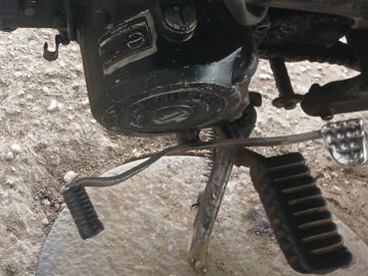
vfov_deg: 31.7
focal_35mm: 45
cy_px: 78
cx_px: 75
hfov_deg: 40.4
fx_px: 478
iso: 160
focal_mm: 3.98
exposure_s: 1/60
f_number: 1.8
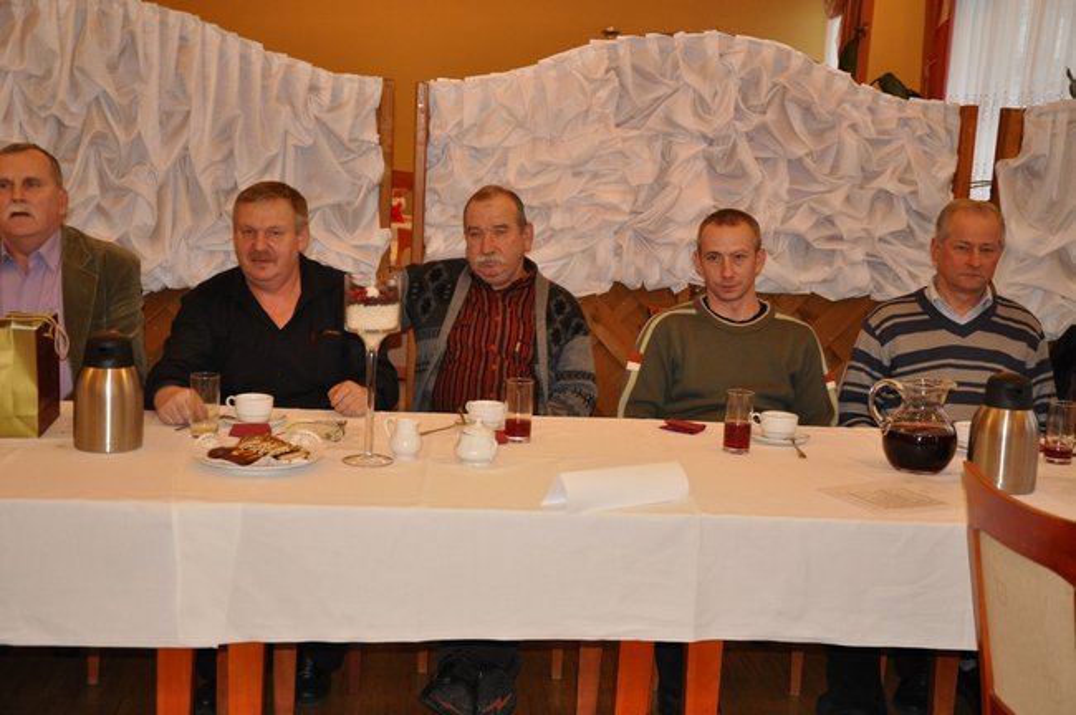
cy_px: 358
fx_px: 1568
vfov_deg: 25.7
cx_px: 538
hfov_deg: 37.9
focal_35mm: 52
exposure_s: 1/60
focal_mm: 35
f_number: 4.5
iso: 800
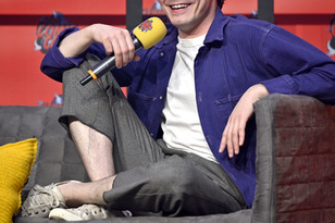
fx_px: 2455
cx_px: 172
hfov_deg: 7.8
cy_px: 78
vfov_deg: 5.2
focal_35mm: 264
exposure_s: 1/500
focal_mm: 180
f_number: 2.8
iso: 1000
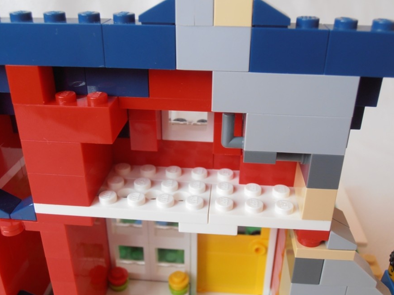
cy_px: 151
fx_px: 433
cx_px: 197
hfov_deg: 49.0
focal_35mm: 38
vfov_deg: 37.7
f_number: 3.9
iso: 125
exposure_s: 1/40
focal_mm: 6.61
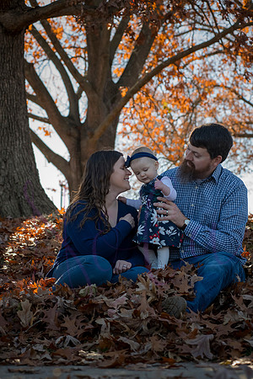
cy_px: 190
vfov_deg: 25.4
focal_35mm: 80
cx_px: 126
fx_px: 843
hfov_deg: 17.1
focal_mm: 80
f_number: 7.1
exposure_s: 1/320
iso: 400
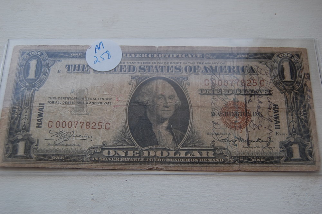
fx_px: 416
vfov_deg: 28.9
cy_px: 107
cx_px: 161
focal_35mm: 46
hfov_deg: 42.4
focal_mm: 31
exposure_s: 1/125
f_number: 5.6
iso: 220
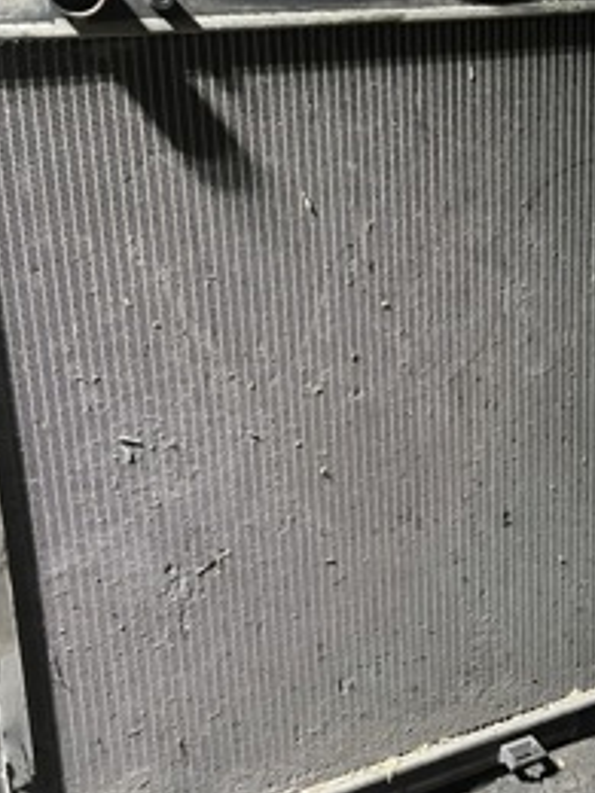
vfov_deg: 39.3
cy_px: 281
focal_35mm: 48
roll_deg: +1.2
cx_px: 403
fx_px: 1100
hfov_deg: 30.0
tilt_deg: -27.2
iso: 640
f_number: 1.6
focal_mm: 5.1
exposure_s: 1/39
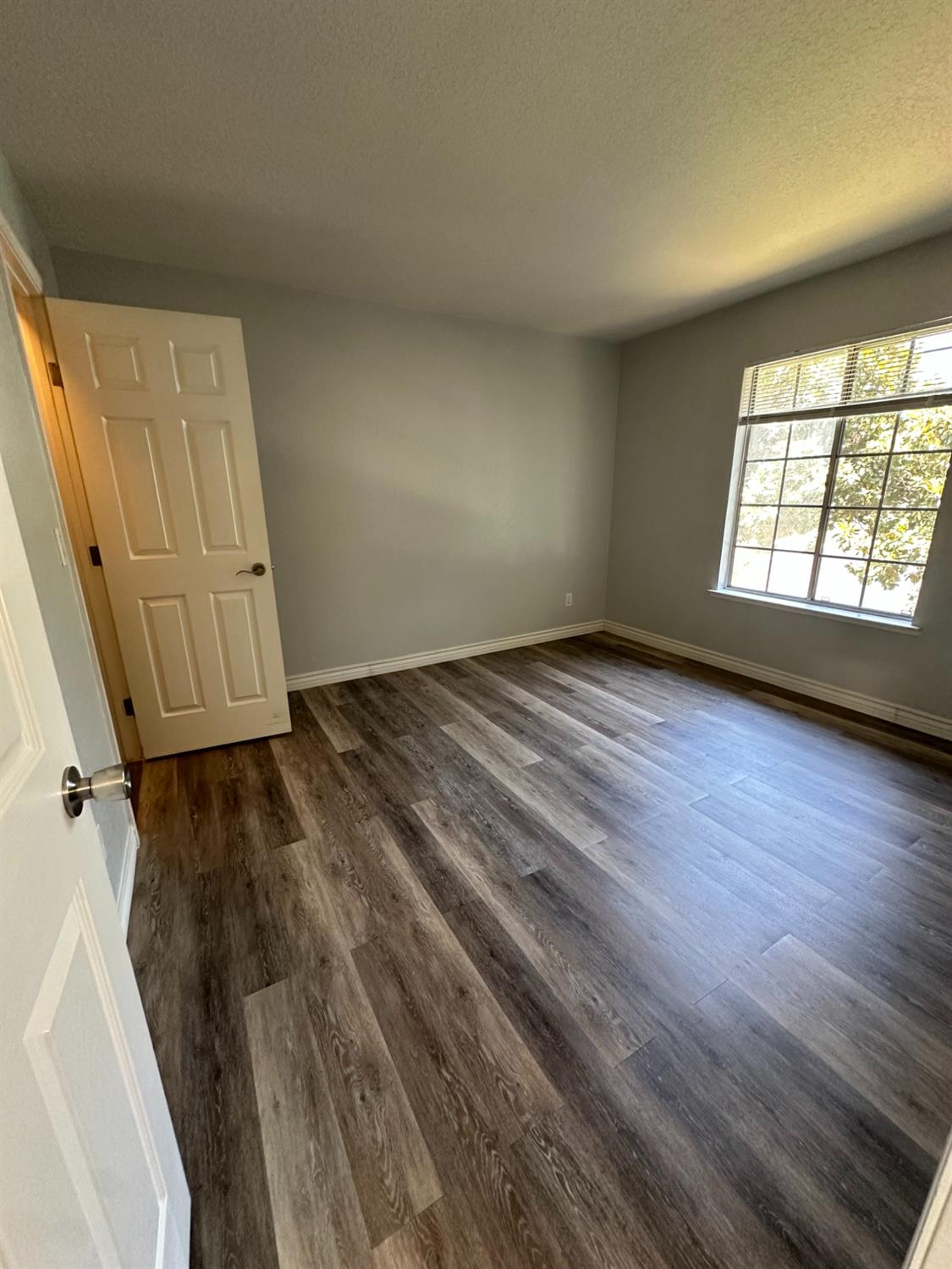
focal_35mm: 14
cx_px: 476
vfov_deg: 102.1
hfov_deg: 85.7
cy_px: 634
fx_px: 513
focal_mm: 2.22
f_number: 2.2
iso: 320
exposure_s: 1/60
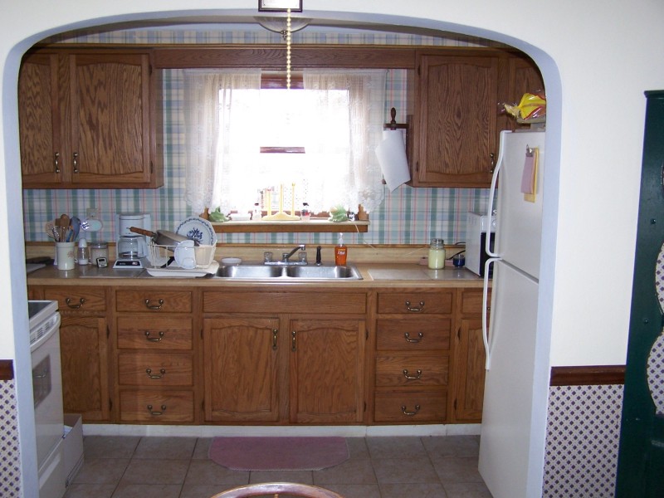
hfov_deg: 49.0
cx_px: 332
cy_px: 249
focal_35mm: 38
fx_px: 729
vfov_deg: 37.7
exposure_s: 1/60
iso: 140
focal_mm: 6.3
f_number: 2.8
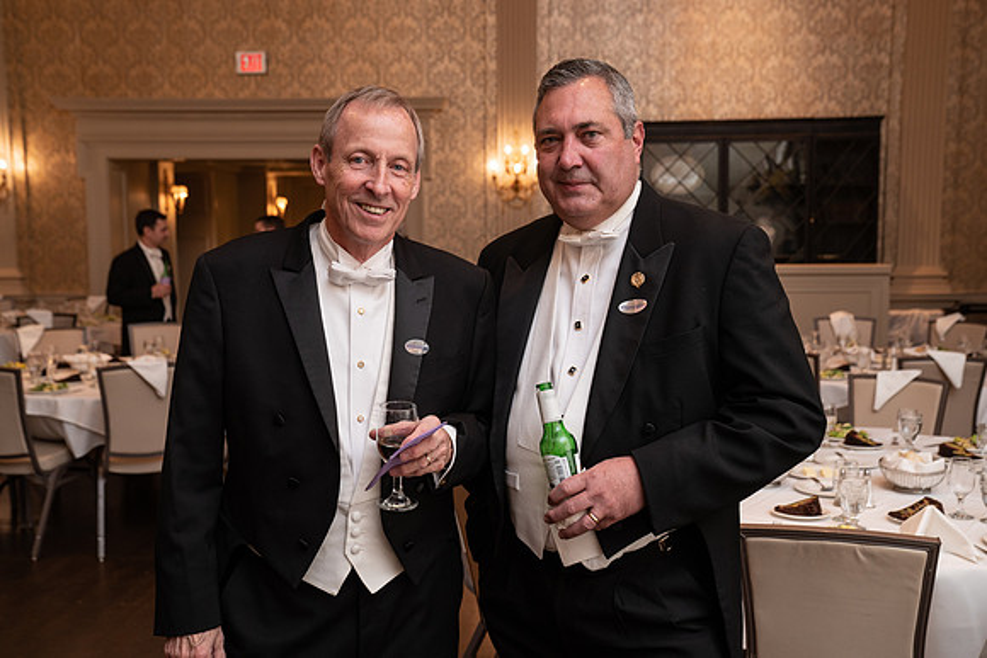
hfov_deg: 47.4
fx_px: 1124
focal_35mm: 41
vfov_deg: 32.6
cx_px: 494
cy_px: 329
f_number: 4.5
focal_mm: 41
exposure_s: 1/40
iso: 800
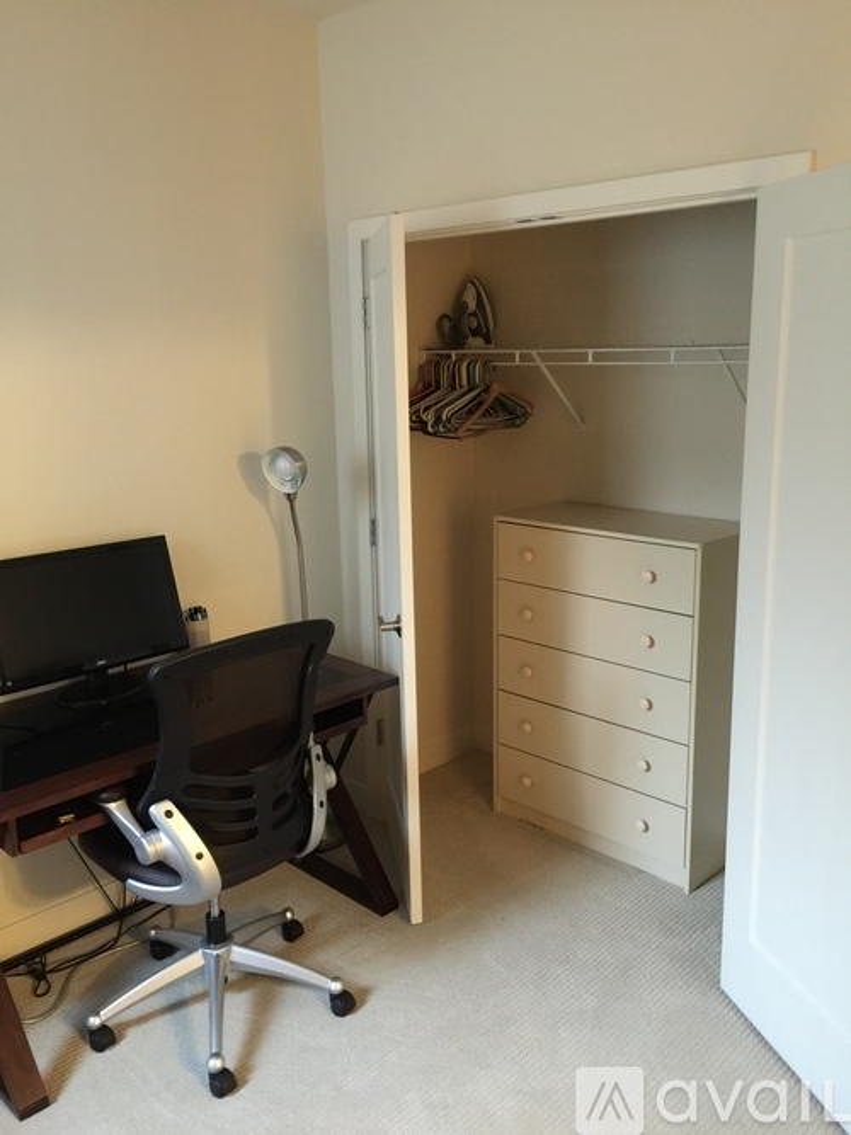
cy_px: 568
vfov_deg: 61.7
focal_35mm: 29
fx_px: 951
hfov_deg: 48.2
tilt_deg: -10.8
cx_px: 426
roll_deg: +1.3
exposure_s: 1/4
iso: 100
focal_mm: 4.15
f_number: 2.2
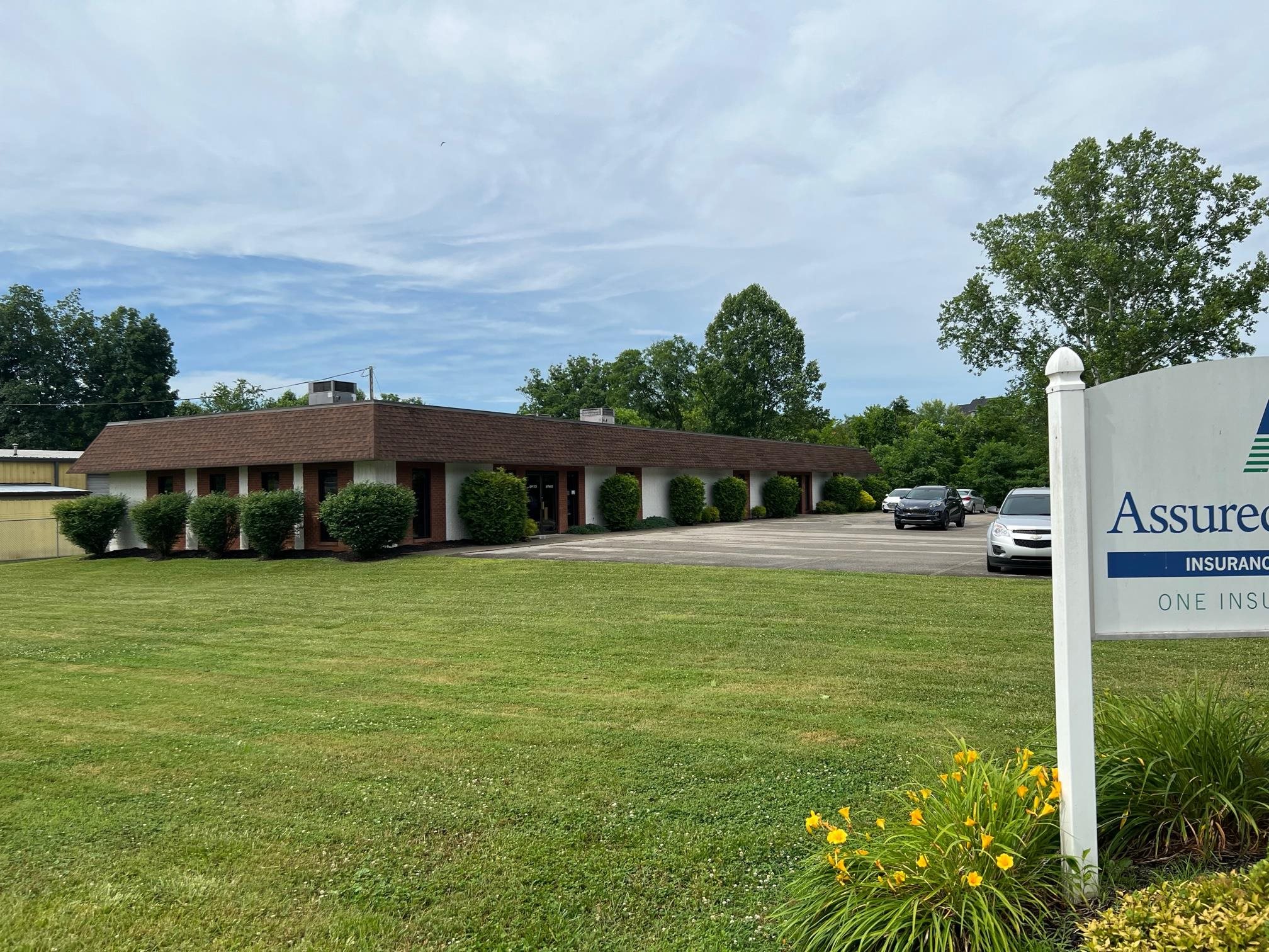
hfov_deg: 67.3
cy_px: 476
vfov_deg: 53.1
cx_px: 634
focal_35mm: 26
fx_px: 953
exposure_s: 1/4831
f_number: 1.5
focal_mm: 5.7
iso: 50
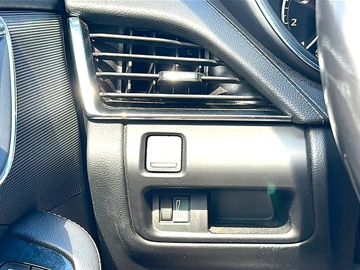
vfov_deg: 32.9
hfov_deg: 42.9
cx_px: 180
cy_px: 135
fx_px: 458
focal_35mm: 44
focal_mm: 6.86
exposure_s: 1/183
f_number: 1.78
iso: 64
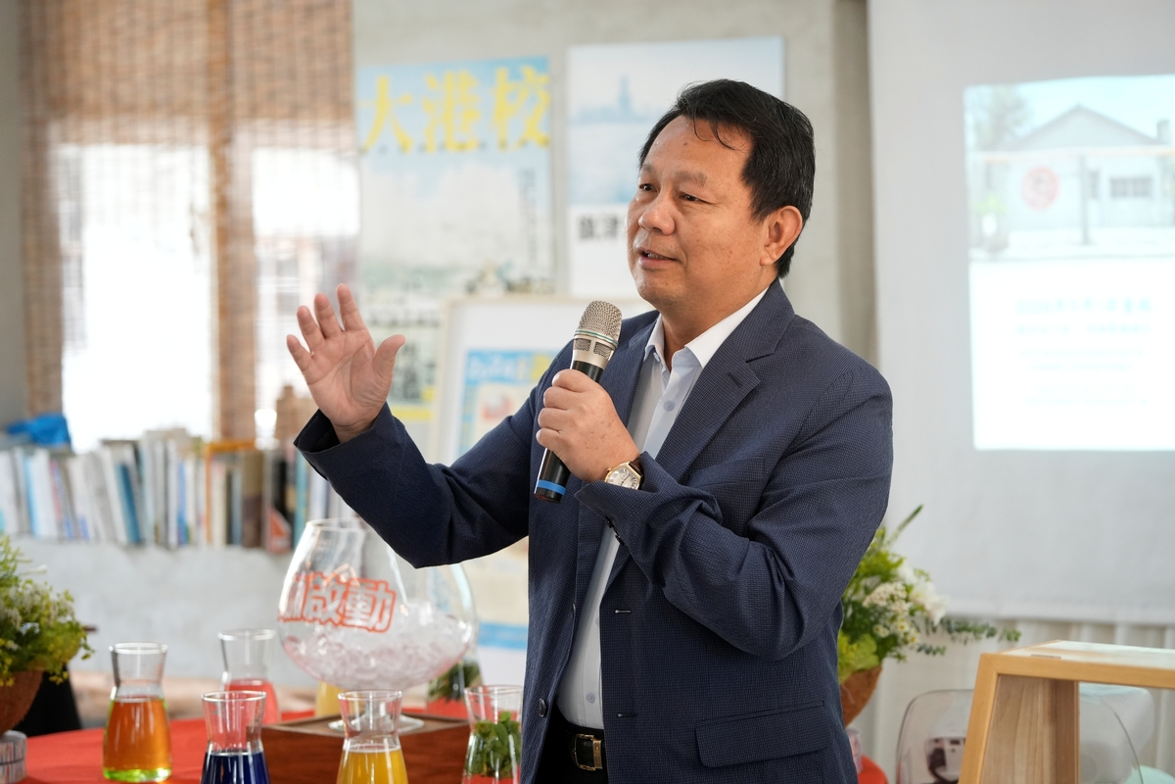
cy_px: 392
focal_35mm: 102
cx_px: 588
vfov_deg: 13.4
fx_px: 3329
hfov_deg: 20.0
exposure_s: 1/320
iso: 2500
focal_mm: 102
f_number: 4
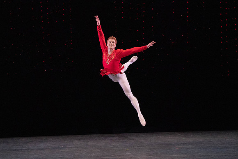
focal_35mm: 339
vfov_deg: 4.1
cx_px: 119
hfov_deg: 6.1
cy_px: 80
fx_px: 2242
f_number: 11
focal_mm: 339
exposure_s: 1/500
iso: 16000
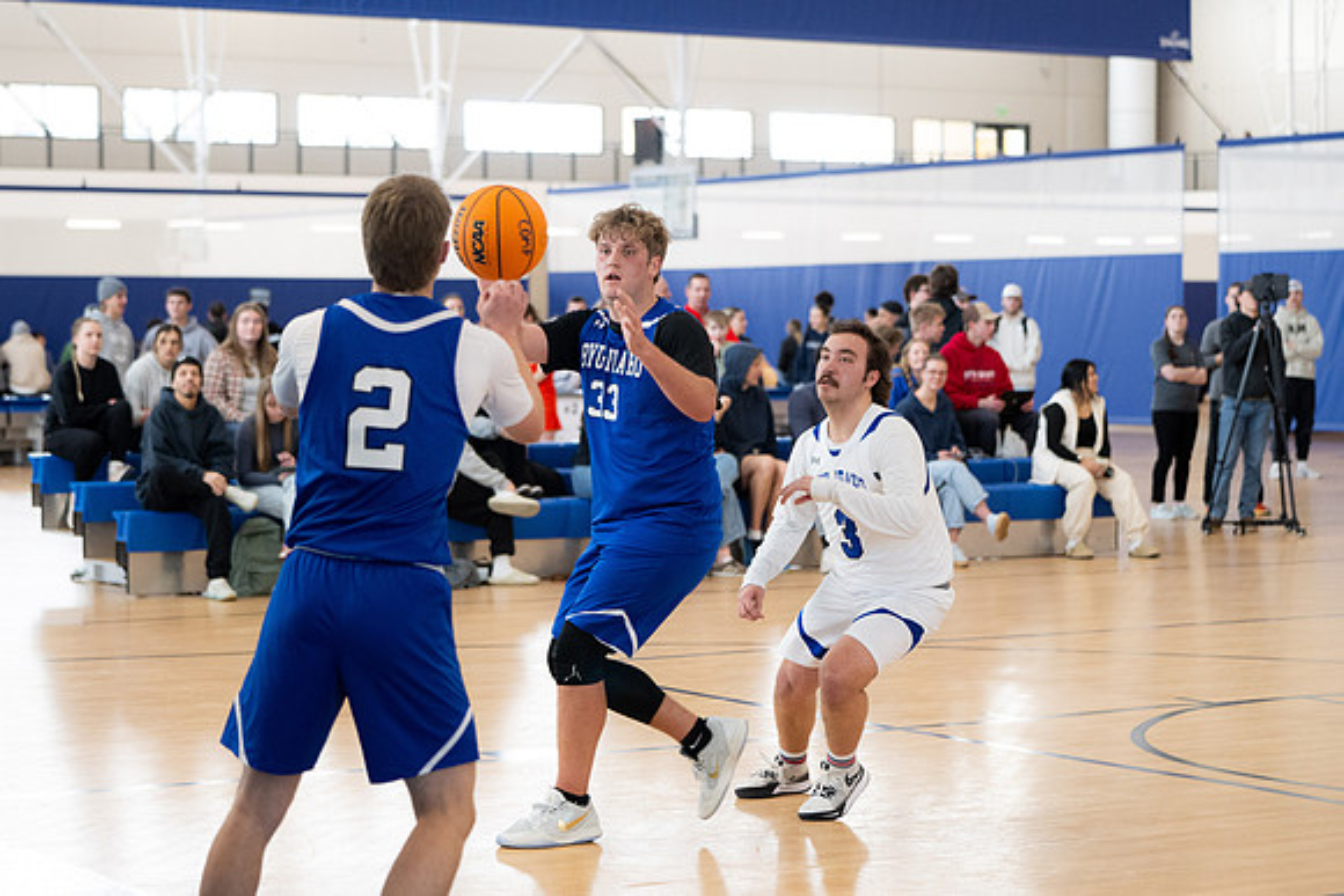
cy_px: 387
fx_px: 3288
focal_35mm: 88
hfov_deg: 23.1
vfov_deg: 15.5
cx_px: 709
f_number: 2.8
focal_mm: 70
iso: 2000
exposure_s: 1/500
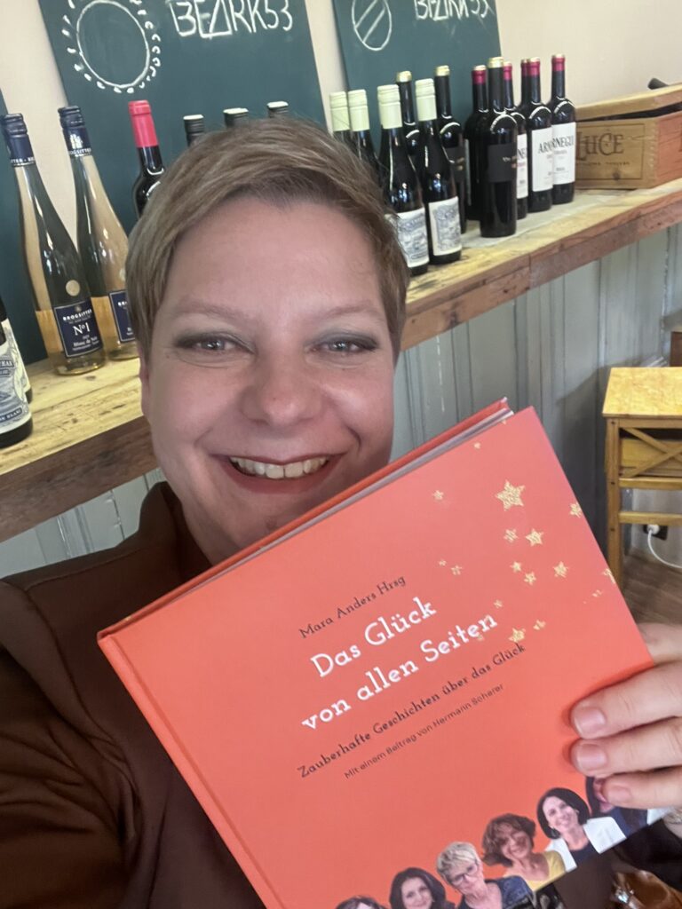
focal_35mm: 30
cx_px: 341
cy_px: 454
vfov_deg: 60.0
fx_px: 788
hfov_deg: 46.8
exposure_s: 1/33
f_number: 2.2
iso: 400
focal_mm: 2.71
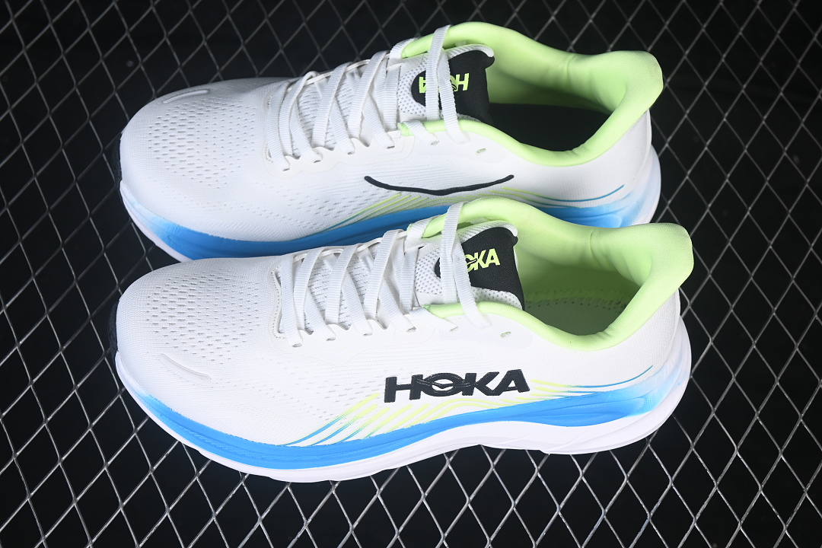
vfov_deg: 18.2
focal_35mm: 75
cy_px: 274
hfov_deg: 27.0
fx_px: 1712
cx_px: 411
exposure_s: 1/80
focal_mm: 50
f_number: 7.1
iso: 160
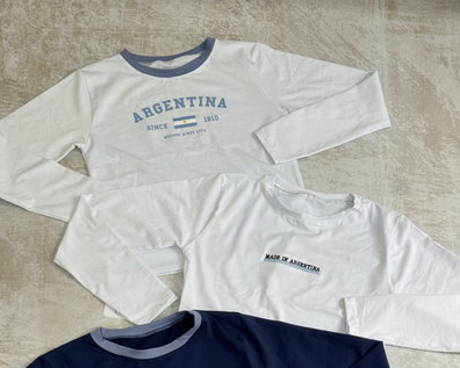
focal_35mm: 63
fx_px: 858
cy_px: 302
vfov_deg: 23.8
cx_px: 231
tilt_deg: -65.9
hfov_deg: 30.0
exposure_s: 1/100
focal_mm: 6.76
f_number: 1.78
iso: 50
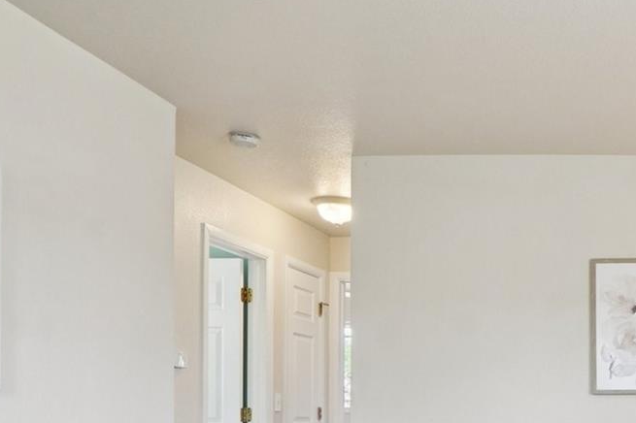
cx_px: 689
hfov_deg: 37.7
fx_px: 777
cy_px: 444
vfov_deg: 28.2
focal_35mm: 44
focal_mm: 12
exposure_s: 1/20
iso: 400
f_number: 8
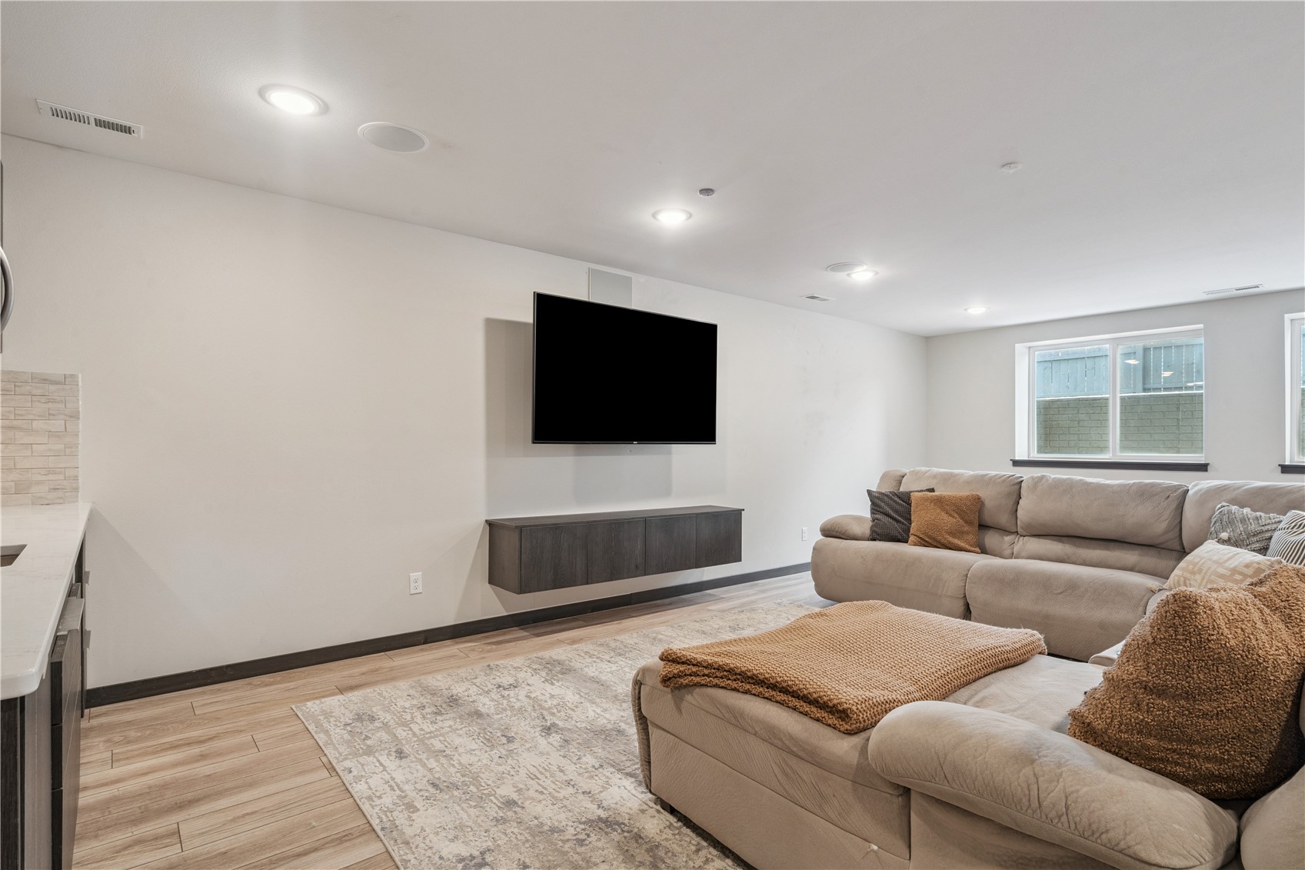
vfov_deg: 70.4
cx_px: 652
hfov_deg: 93.3
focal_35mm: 17
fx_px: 616
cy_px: 435
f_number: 10
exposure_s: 1/2
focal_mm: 17
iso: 400
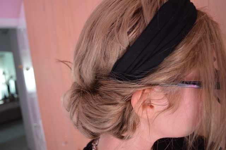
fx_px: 169
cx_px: 113
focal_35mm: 27
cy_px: 75
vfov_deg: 47.9
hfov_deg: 67.4
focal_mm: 18
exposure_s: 1/40
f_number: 3.5
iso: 800
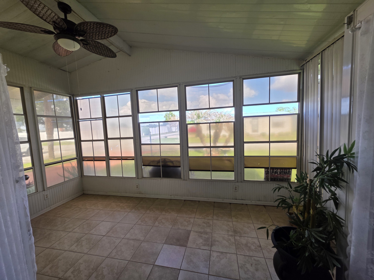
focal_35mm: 13
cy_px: 140
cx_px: 187
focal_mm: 2.2
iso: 25
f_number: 1.9
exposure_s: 1/120
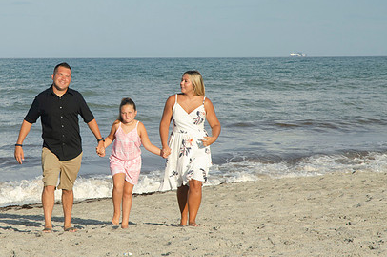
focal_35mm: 150
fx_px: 1609
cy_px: 111
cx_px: 123
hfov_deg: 13.7
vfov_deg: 9.1
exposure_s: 1/250
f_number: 10
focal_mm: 70
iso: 100
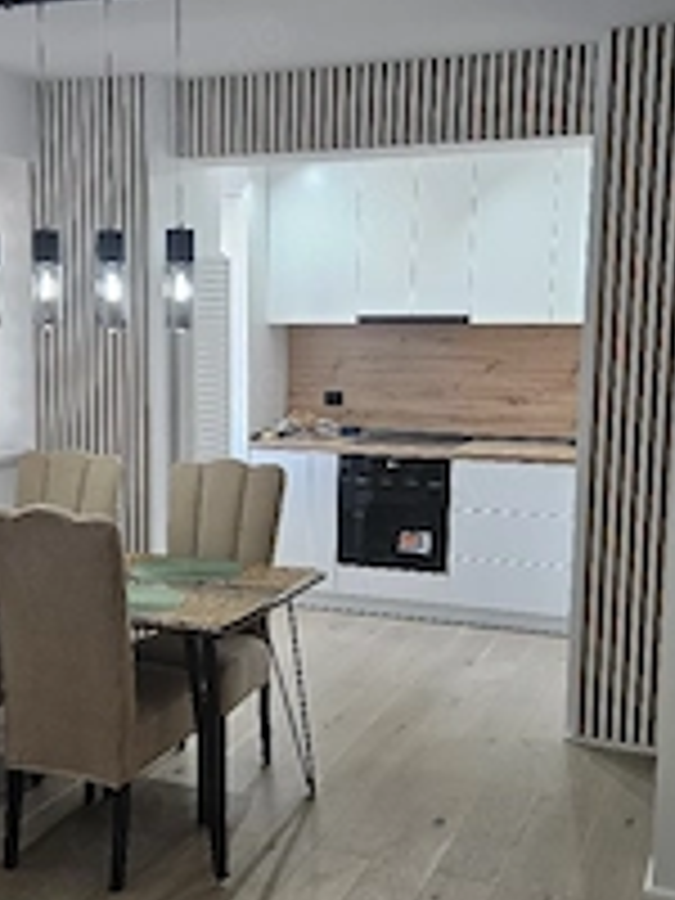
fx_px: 1196
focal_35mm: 46
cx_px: 234
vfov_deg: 41.1
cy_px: 526
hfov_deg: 31.3
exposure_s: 1/101
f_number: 1.8
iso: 160
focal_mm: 5.4
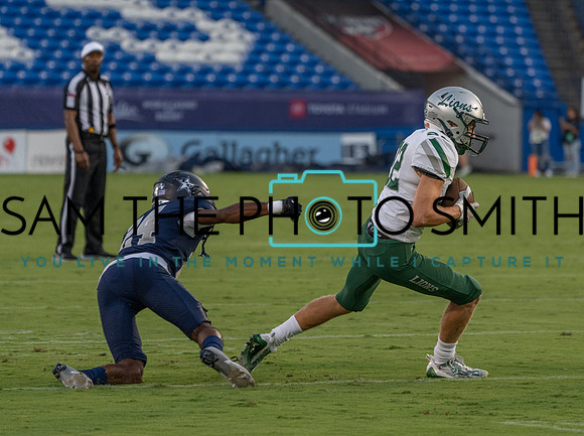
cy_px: 226
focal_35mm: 314
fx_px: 5283
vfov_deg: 4.7
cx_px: 339
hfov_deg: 6.3
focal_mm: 268
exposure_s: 1/1000
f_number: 5.6
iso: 2500
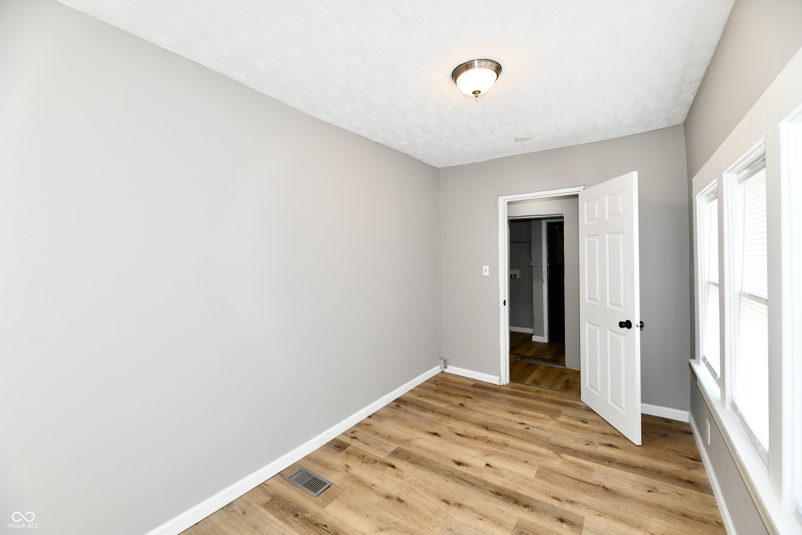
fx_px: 312
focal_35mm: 14
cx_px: 401
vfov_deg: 81.2
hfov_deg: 104.3
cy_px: 268
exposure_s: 1/60
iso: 640
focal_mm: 14
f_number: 6.3
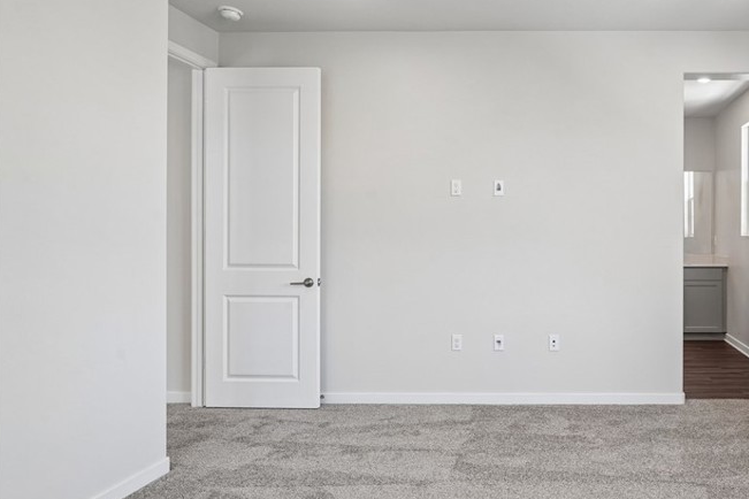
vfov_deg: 57.1
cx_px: 583
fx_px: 458
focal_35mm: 22
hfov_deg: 71.8
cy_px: 228
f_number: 9
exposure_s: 1/30
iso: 400
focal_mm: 14
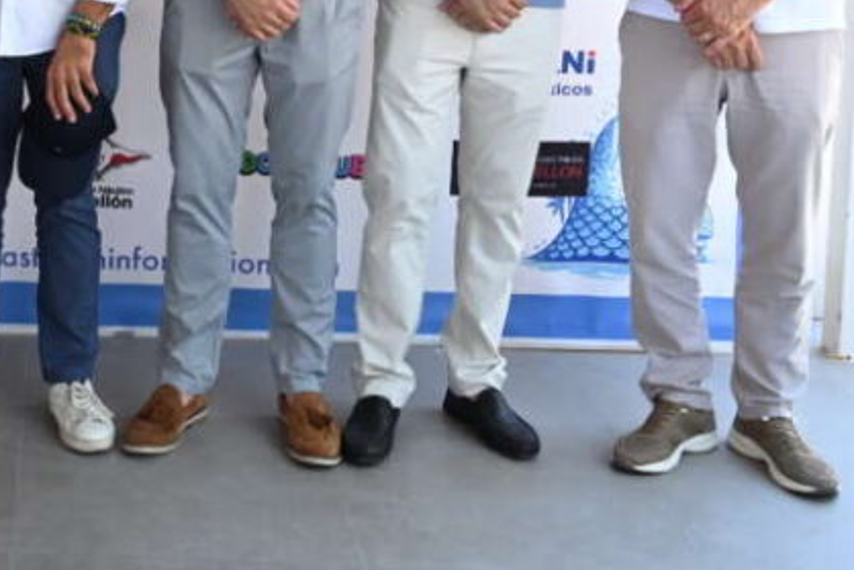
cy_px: -105
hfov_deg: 25.6
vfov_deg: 17.2
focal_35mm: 76
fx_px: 1803
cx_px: 41
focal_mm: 31
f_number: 5
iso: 400
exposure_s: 1/125
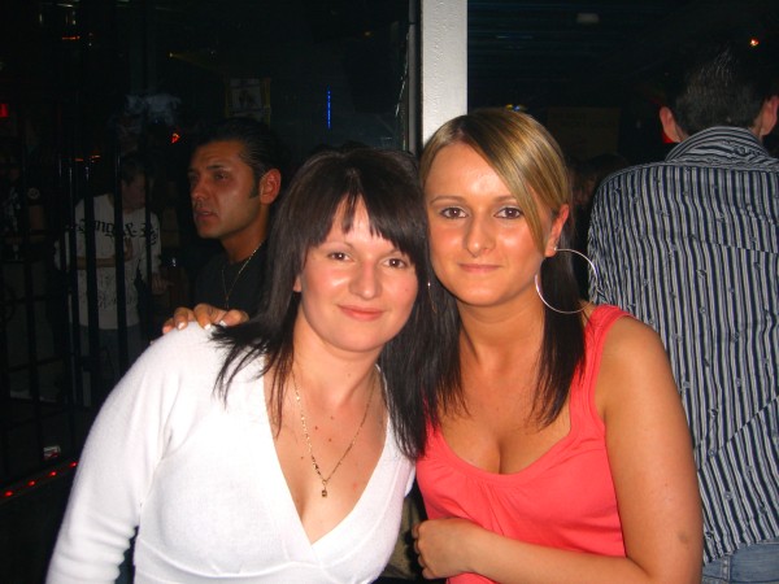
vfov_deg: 37.7
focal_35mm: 38
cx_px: 390
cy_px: 292
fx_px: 855
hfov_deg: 49.0
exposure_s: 1/60
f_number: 2.8
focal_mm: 7.9
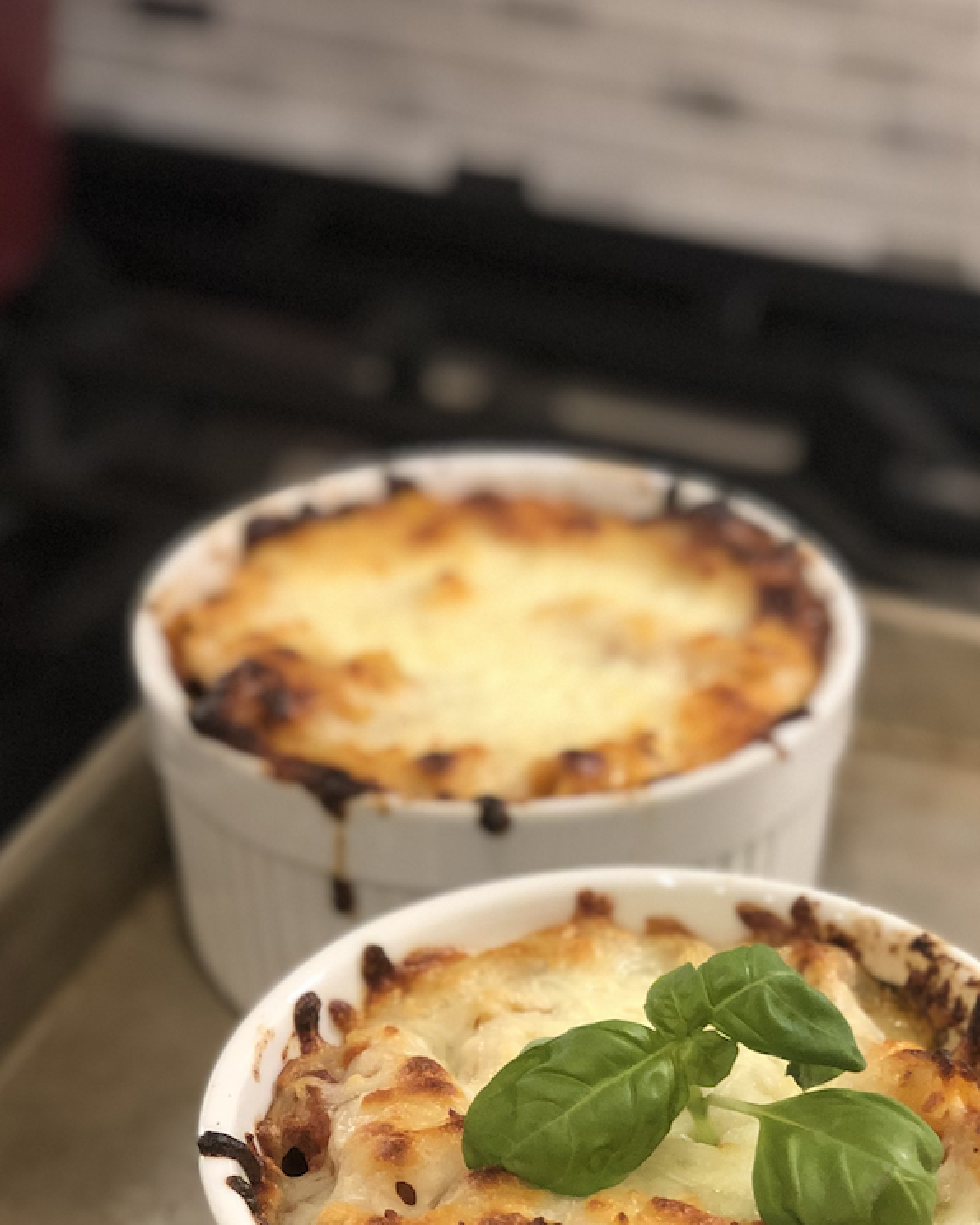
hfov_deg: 16.8
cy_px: 1010
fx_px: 3300
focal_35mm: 91
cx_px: 735
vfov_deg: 20.8
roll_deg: -1.8
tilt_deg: -34.7
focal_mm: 6
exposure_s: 1/30
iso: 125
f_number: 2.4
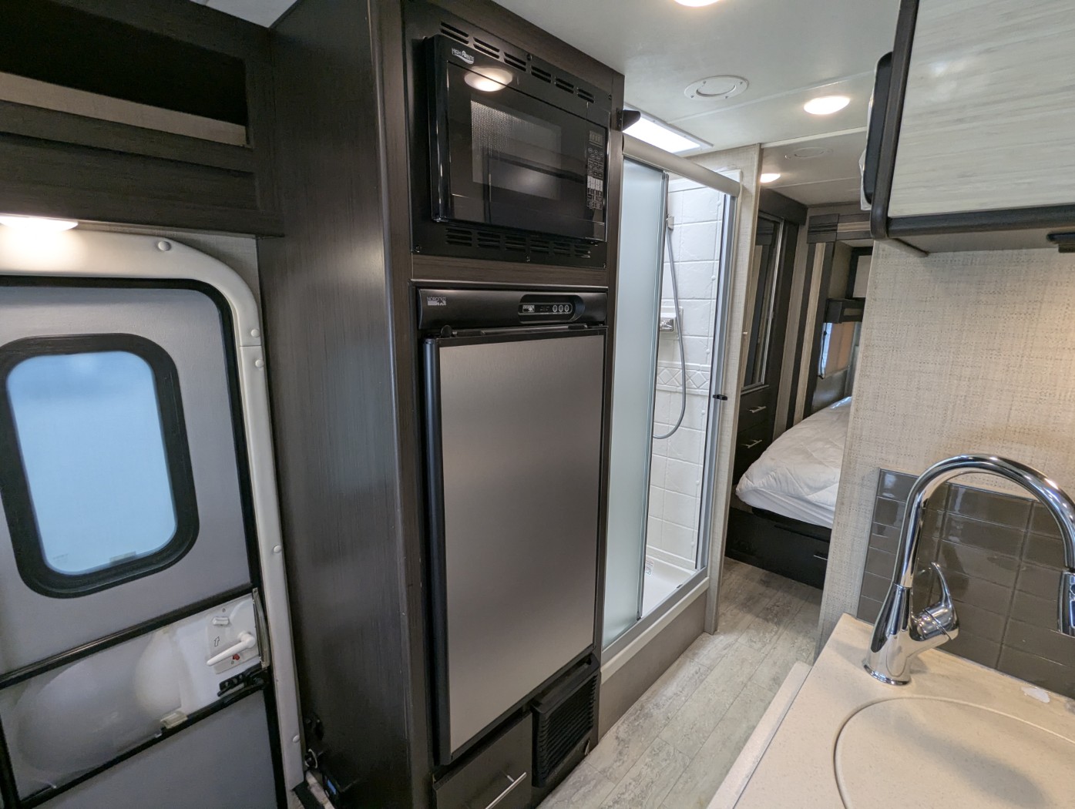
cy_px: 404
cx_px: 538
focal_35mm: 16
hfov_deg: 94.4
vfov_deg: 78.2
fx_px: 498
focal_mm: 2.35
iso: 88
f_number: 2.2
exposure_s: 1/95.7
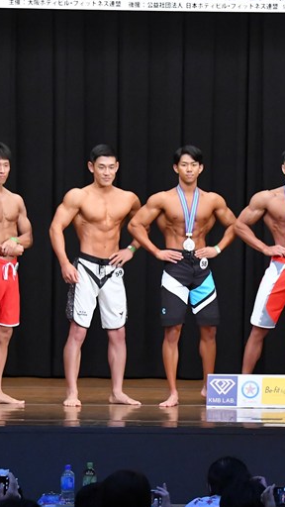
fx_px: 2875
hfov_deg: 5.7
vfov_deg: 10.1
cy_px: 254
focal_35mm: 214
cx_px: 284
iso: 8000
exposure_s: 1/400
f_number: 5.6
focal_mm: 90
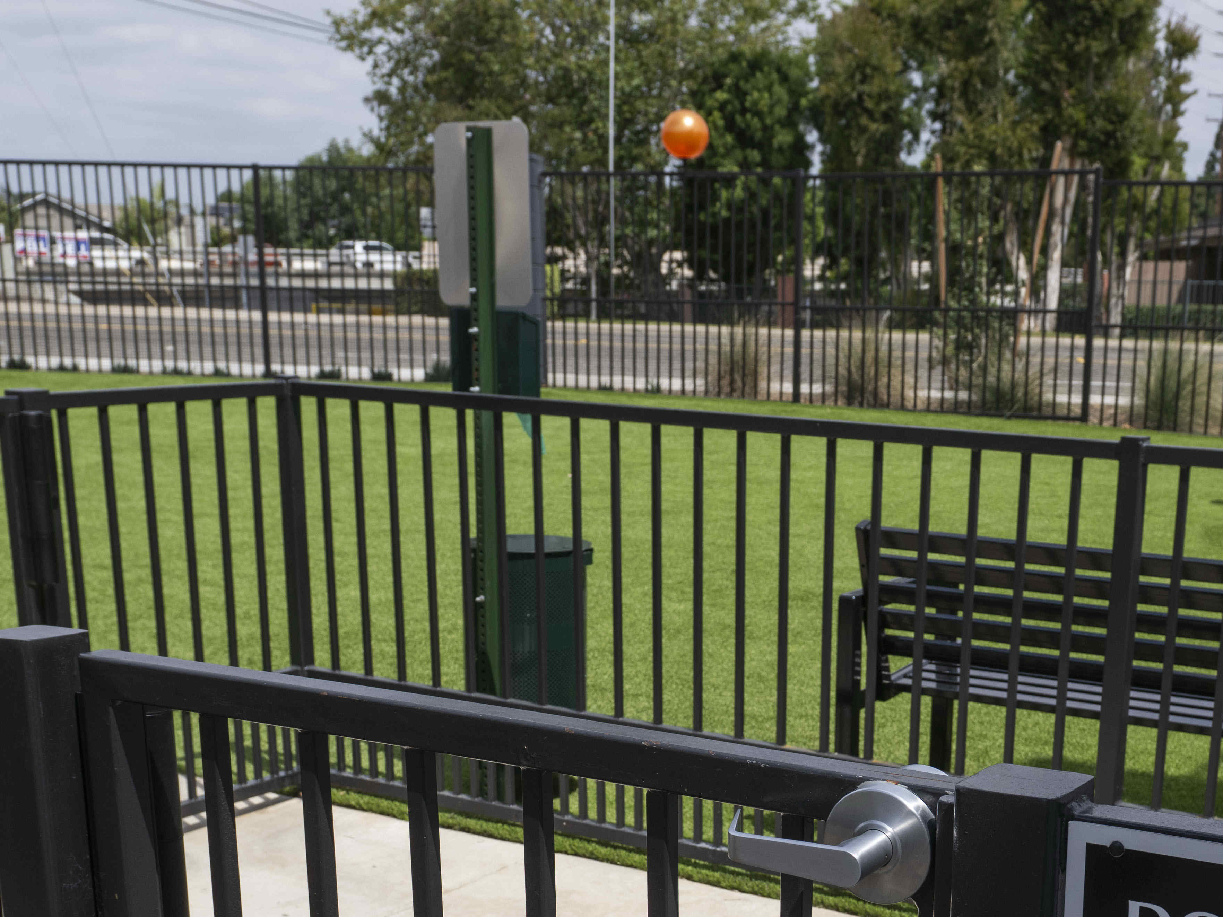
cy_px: 871
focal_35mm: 54
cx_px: 816
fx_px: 1908
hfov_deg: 35.2
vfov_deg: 25.9
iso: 200
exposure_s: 1/500
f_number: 7.1
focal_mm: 24
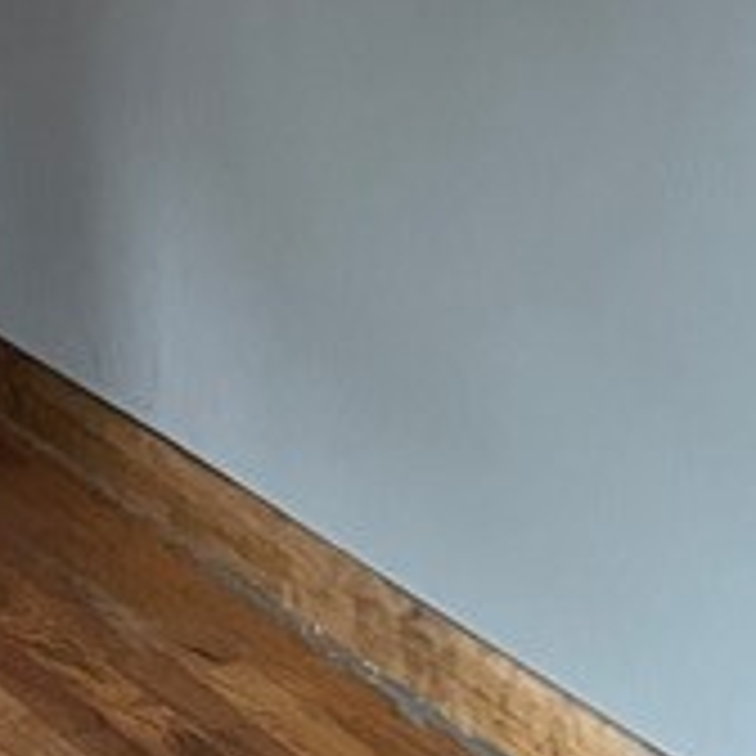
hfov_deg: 11.7
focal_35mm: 140
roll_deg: +3.1
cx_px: -490
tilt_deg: -3.0
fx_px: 3459
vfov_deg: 11.8
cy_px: -486
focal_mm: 4.2
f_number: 1.6
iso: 800
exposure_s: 1/30
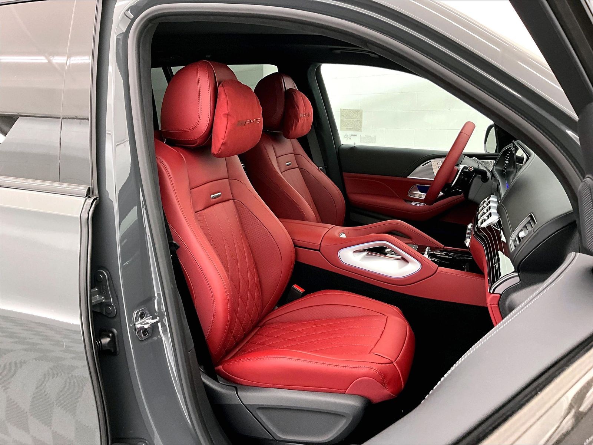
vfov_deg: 48.2
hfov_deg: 61.7
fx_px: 497
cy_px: 222
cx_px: 296
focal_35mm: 29
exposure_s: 1/40
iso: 200
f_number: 1.8
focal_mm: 3
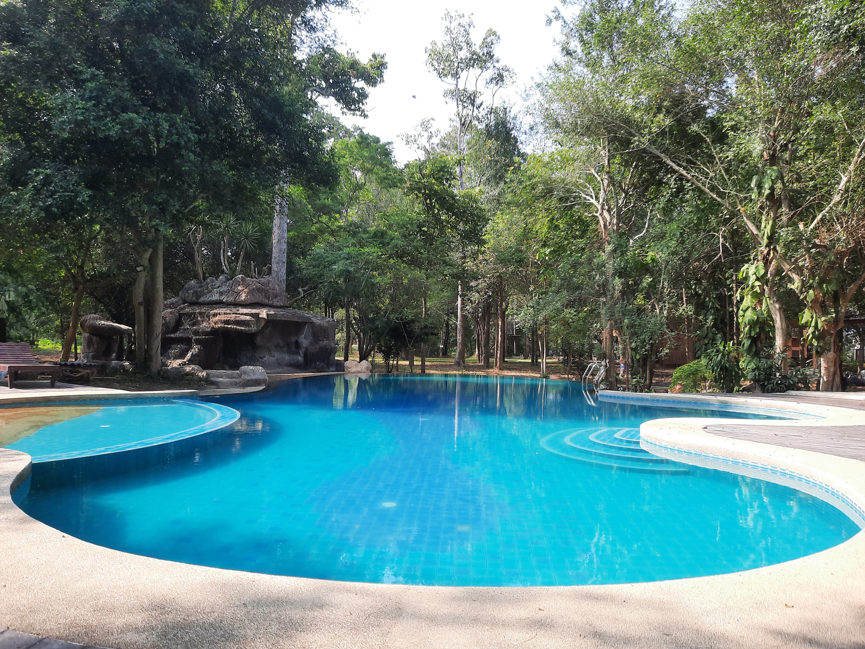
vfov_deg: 54.9
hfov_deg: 69.4
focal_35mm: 25
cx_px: 432
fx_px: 625
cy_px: 324
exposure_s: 1/337
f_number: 2
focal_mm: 4.6
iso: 32
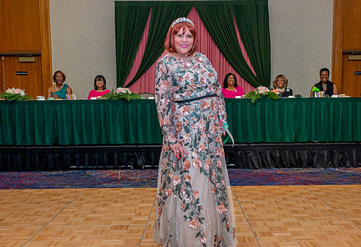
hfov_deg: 41.6
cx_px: 200
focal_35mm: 47
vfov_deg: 29.0
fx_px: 475
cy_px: 159
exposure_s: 1/320
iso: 400
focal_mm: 24
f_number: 4
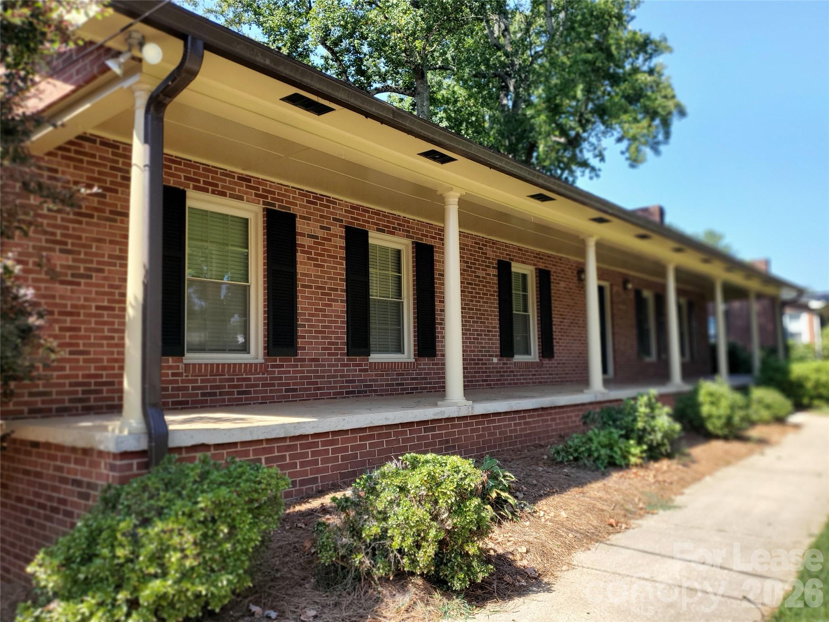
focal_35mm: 26
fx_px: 623
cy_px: 311
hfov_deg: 67.3
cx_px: 414
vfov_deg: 53.1
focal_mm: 4.3
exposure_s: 1/827
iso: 50
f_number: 1.5
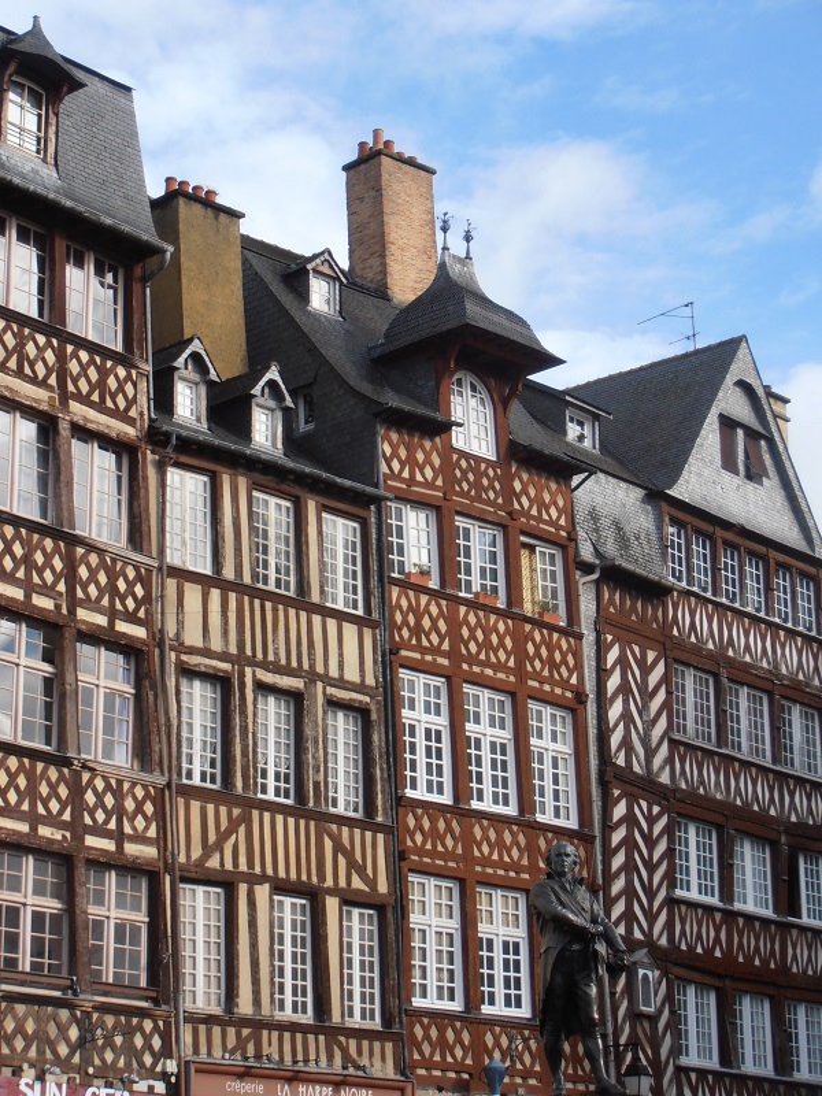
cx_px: 411
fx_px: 2786
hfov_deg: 16.8
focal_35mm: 88
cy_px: 548
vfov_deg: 22.3
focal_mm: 15.51
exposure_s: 1/250
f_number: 5.1
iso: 80
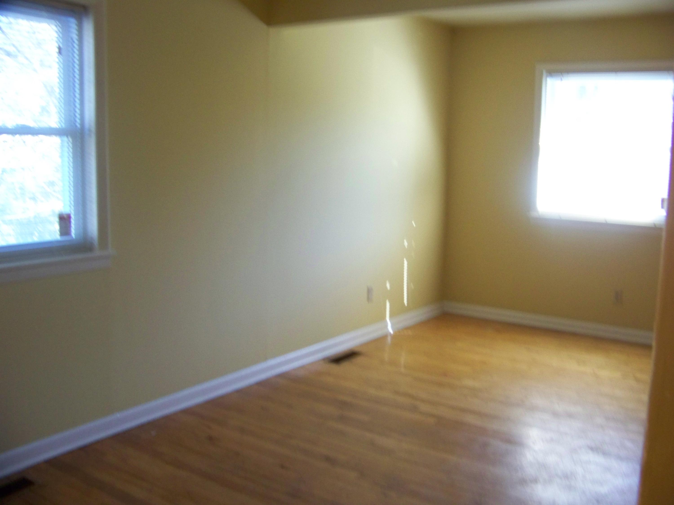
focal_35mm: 36
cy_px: 252
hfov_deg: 51.4
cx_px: 337
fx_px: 701
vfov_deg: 39.7
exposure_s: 1/30
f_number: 2.8
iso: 200
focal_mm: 5.85
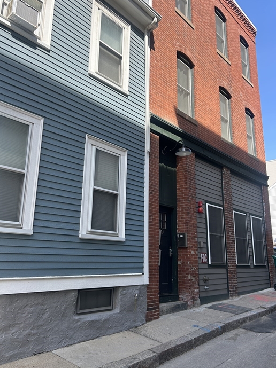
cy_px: 176
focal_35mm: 29
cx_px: 126
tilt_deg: +14.2
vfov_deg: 61.7
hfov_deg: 48.1
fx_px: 309
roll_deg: -0.6
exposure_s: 1/1449
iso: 50
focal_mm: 5.7
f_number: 1.5
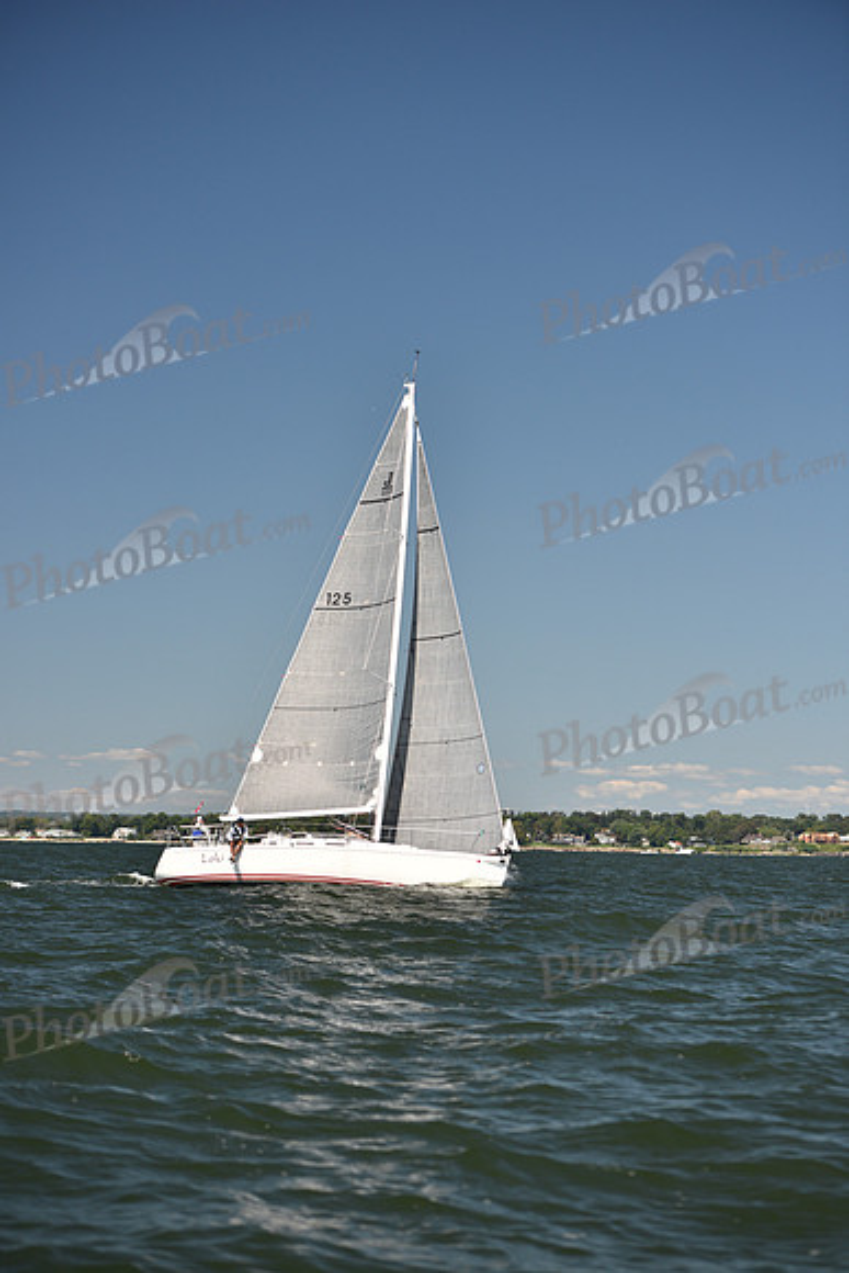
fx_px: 3040
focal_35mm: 86
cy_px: 636
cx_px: 424
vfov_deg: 23.6
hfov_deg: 15.9
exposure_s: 1/1250
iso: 250
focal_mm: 86
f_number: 3.5
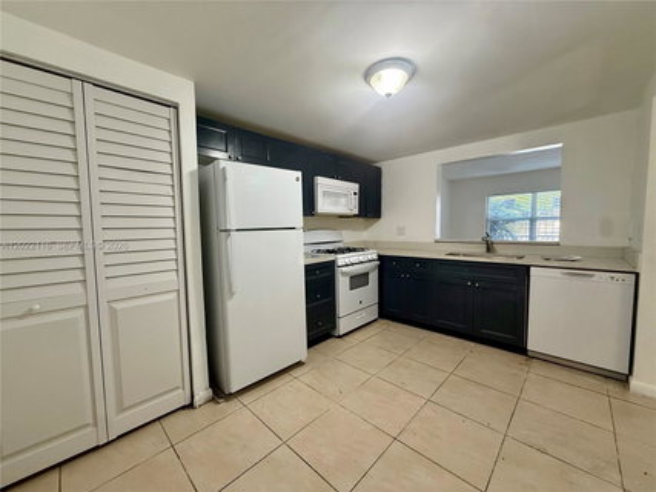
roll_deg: +0.3
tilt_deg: -4.0
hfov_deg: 102.1
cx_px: 328
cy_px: 246
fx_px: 265
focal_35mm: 14
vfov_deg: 85.6
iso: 200
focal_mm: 2.22
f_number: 2.2
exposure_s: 1/60
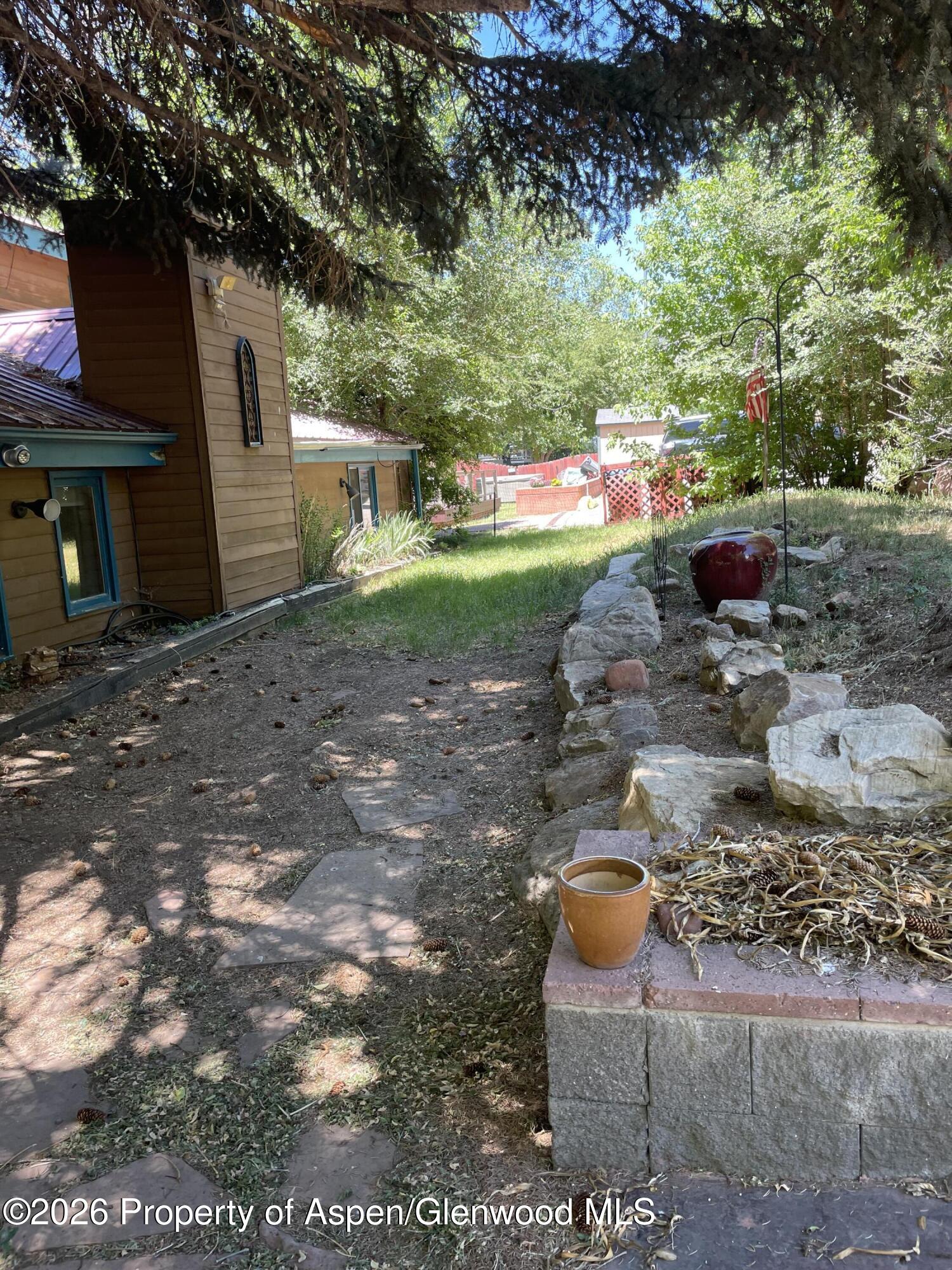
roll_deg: +1.2
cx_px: 476
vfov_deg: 67.3
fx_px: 953
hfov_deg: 53.1
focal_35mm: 26
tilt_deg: -8.1
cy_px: 635
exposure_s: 1/173
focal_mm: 4.2
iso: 40
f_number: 1.6
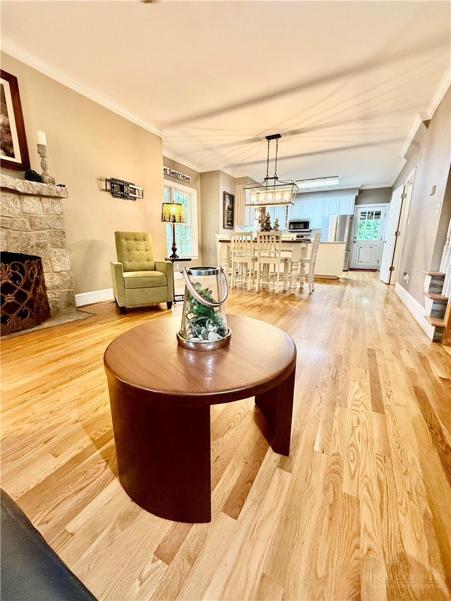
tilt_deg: -12.2
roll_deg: -0.7
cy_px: 300
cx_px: 226
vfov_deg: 102.1
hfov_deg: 85.7
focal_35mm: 14
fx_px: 243
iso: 500
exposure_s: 1/60
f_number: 2.2
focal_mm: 2.22
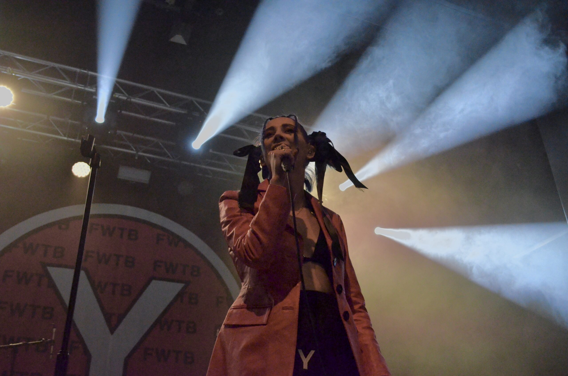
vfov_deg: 36.7
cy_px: 188
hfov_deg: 53.2
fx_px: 567
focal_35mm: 36
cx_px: 284
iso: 3200
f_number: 5
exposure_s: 1/250
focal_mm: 24
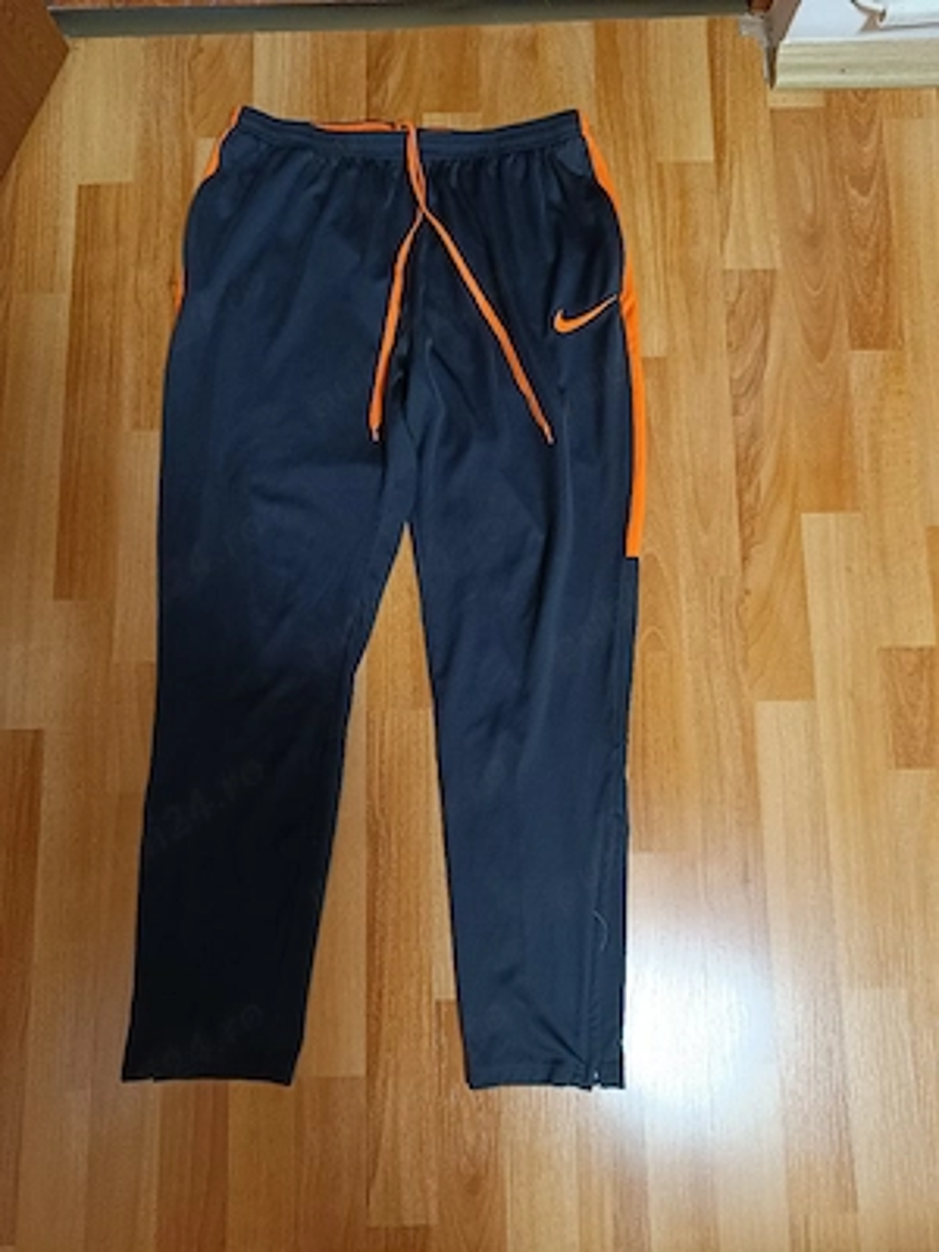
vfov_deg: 71.6
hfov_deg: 56.8
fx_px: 868
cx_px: 470
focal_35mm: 24
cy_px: 626
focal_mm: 5.59
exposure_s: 1/33.3
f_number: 1.88
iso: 616
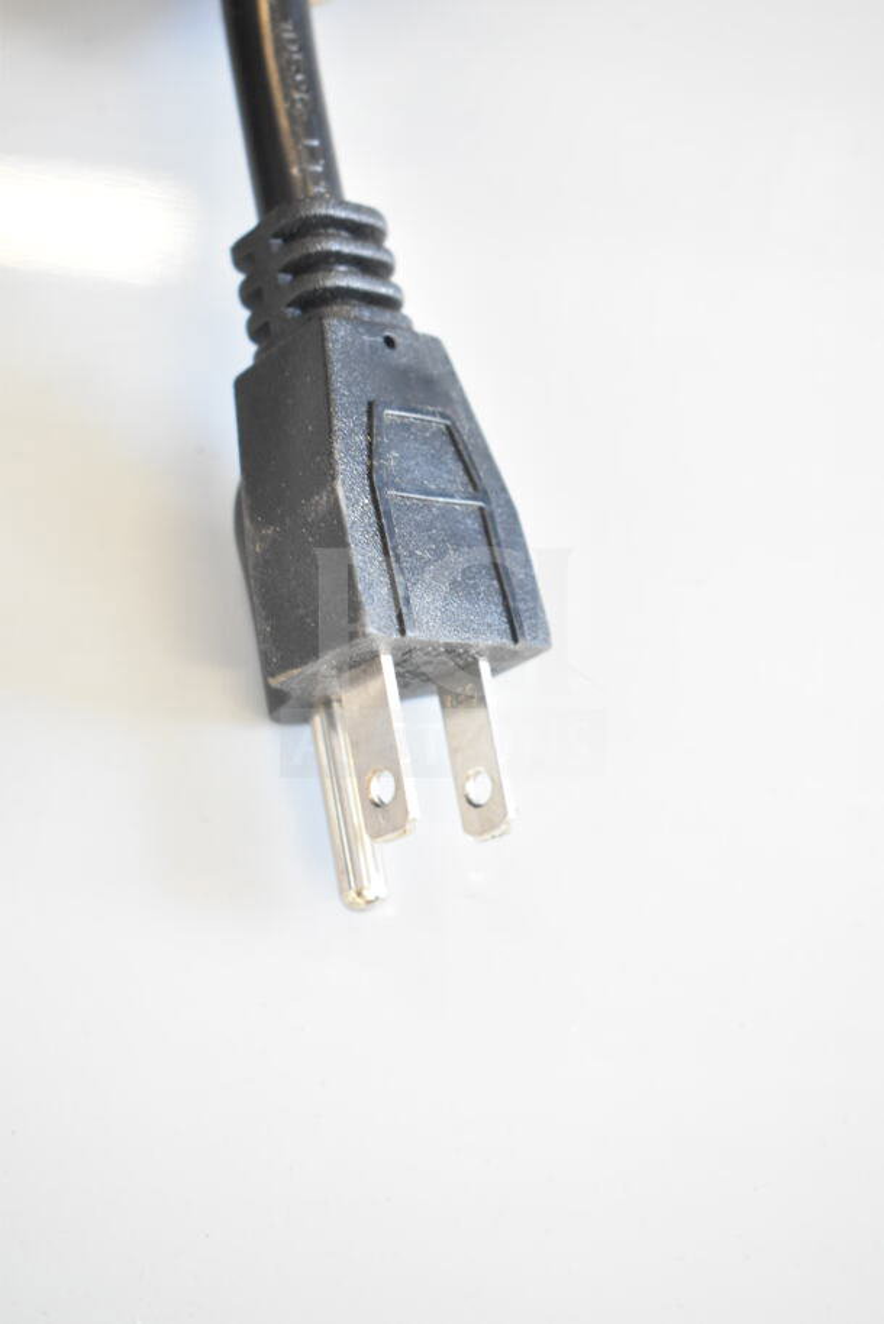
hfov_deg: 21.6
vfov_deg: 31.9
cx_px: 442
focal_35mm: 63
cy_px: 662
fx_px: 2319
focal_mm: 42
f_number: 5
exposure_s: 1/60
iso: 2200
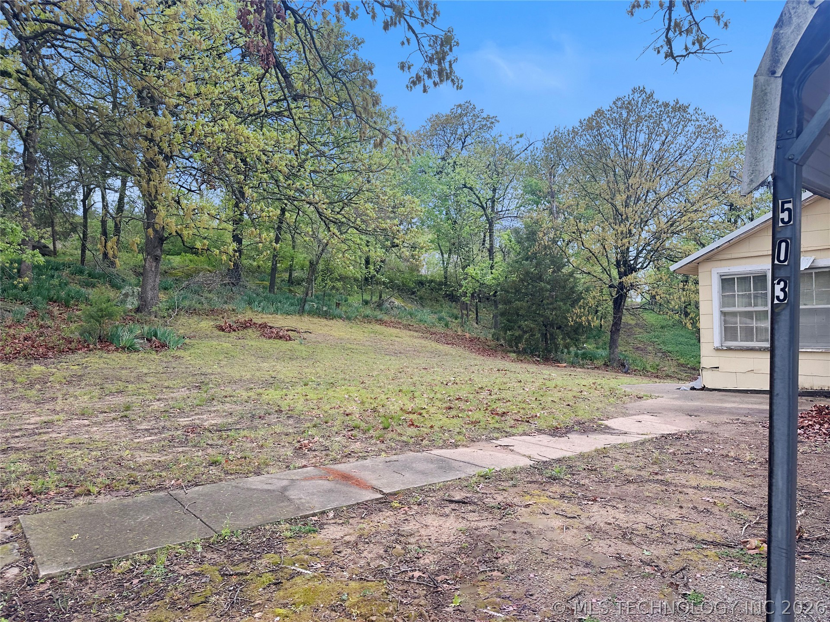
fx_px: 575
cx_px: 415
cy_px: 311
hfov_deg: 71.6
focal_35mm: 24
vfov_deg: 56.8
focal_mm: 6.86
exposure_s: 1/177
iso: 64
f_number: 1.78
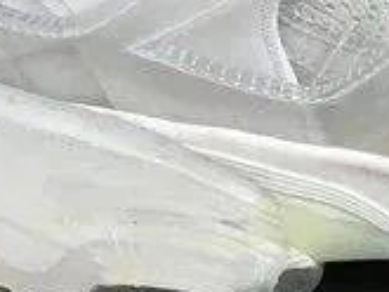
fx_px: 1901
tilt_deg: -18.3
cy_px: 267
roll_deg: +0.3
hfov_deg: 11.4
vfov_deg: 8.8
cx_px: 500
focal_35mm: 169
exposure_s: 1/479
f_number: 2.4
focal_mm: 3.3
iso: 25
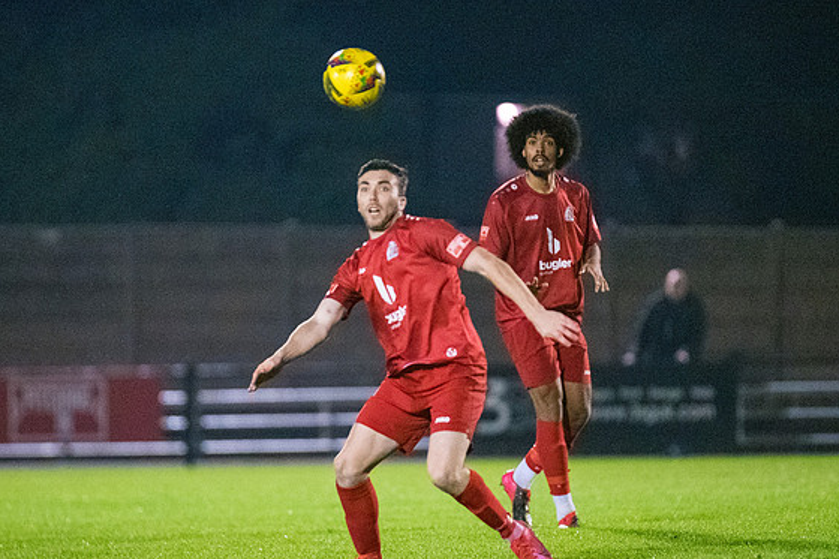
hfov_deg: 4.4
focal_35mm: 464
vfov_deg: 3.0
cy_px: 299
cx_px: 391
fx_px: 10810
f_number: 2.8
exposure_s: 1/1250
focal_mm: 300
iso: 10000
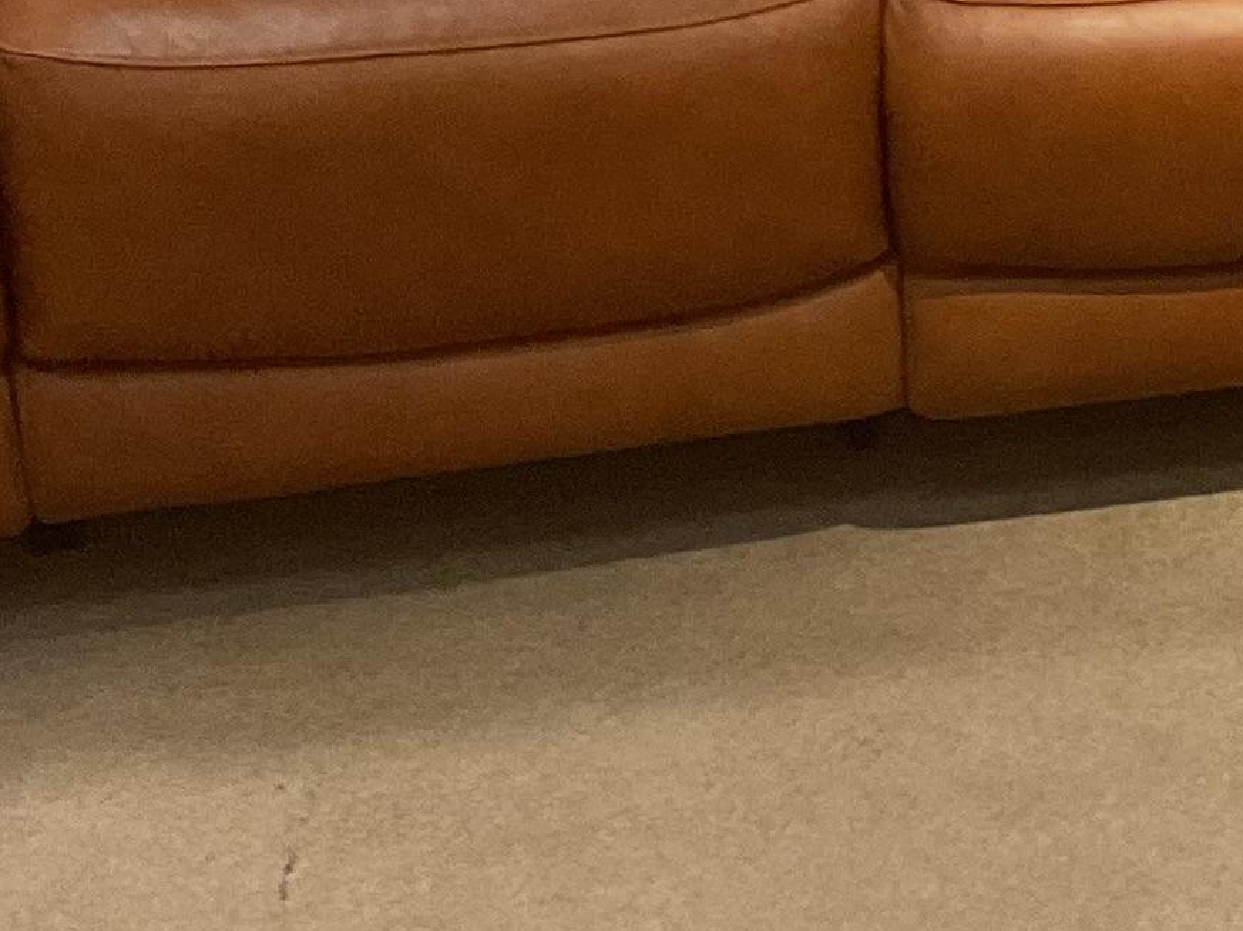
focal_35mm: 134
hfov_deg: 14.3
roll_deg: +0.2
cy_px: 81
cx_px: 1458
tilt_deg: -23.1
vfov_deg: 11.0
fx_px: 4810
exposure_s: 1/50
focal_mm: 3
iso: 125
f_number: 1.8
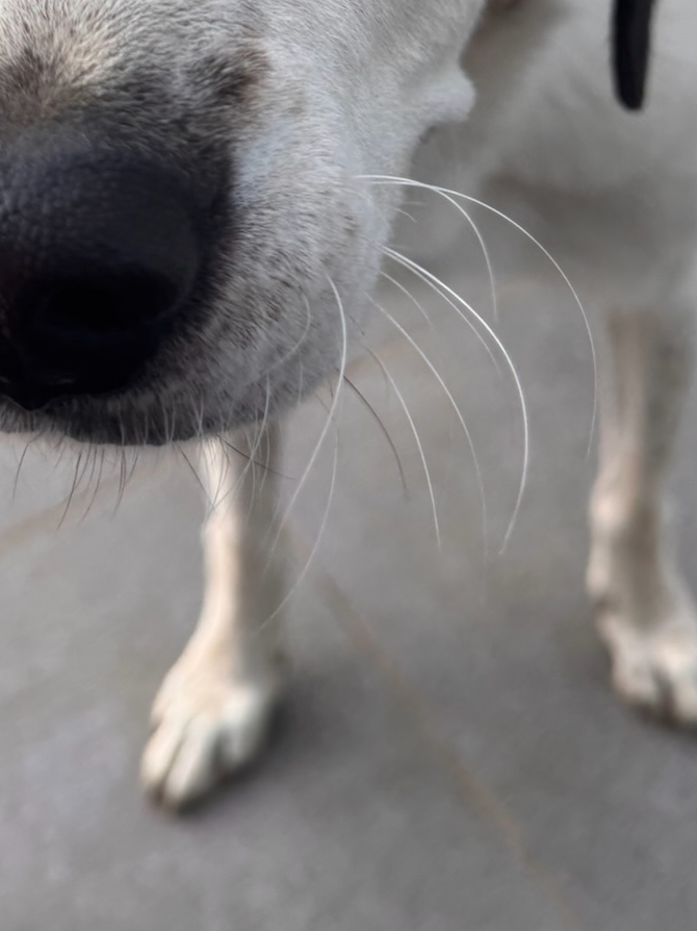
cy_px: -20
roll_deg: +0.3
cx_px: 288
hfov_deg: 26.5
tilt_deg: -33.2
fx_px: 1477
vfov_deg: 32.0
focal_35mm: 55
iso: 64
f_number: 1.78
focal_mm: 6.76
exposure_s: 1/121
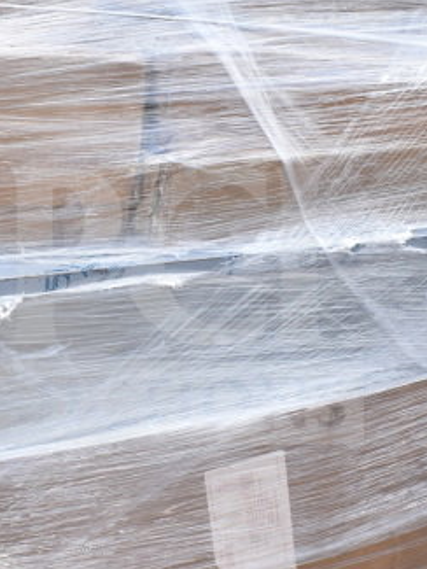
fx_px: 1200
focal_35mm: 73
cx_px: 166
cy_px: 306
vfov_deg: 26.7
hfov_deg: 20.1
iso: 200
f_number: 6.3
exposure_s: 1/250
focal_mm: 18
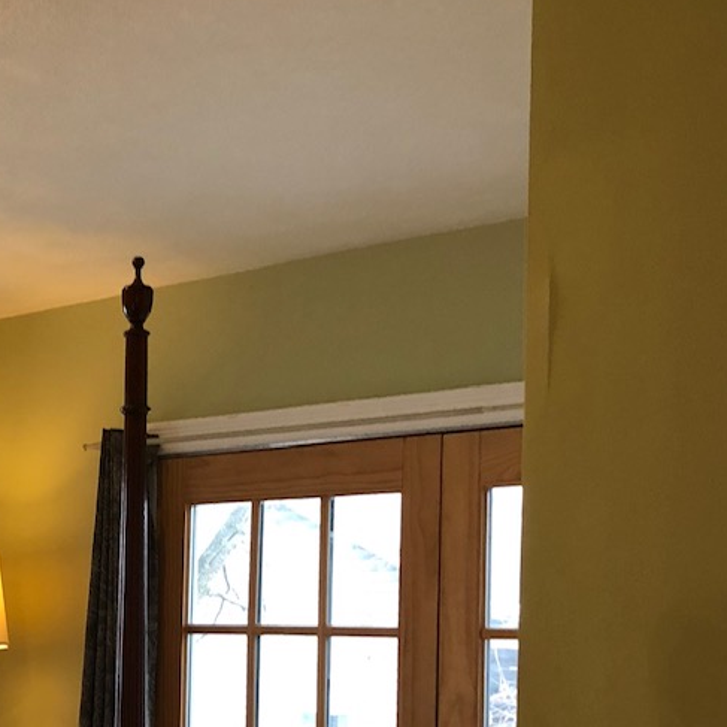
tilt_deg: +2.3
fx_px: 1544
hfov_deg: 25.7
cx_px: 76
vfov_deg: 25.8
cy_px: 631
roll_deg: -1.4
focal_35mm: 65
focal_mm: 3.99
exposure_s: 1/17
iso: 40
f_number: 1.8
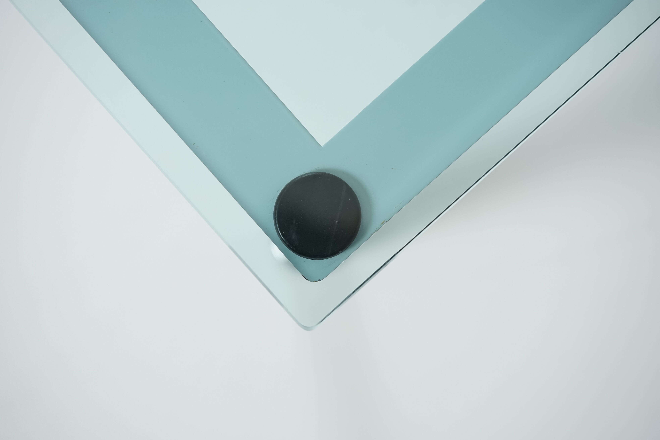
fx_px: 1650
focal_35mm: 90
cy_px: 220
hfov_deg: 22.6
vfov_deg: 15.2
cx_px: 330
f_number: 3.5
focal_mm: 90
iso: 1000
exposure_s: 1/100
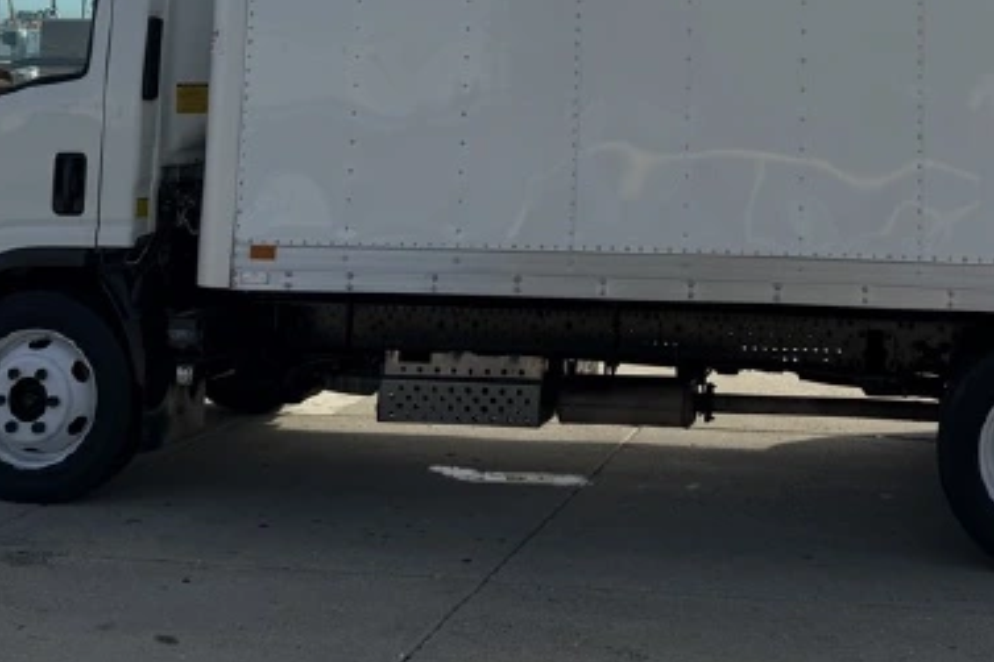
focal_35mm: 53
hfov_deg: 36.3
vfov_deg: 24.0
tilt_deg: +5.0
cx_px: 786
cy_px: -42
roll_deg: -2.0
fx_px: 1463
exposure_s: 1/7353
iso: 80
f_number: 1.78
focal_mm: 6.76
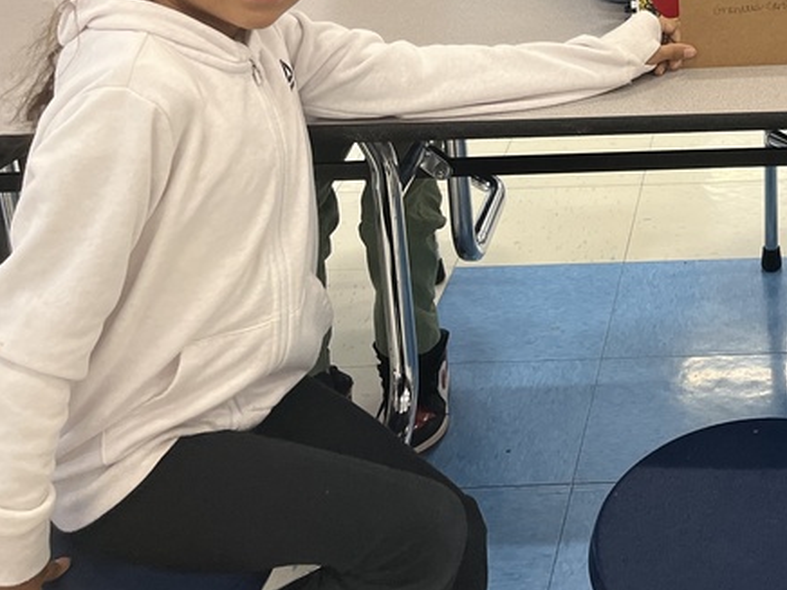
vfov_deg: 22.7
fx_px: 1387
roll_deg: +0.6
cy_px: -58
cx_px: 848
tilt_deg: -17.3
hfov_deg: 28.9
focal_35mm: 61
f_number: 1.6
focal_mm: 5.1
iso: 125
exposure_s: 1/105
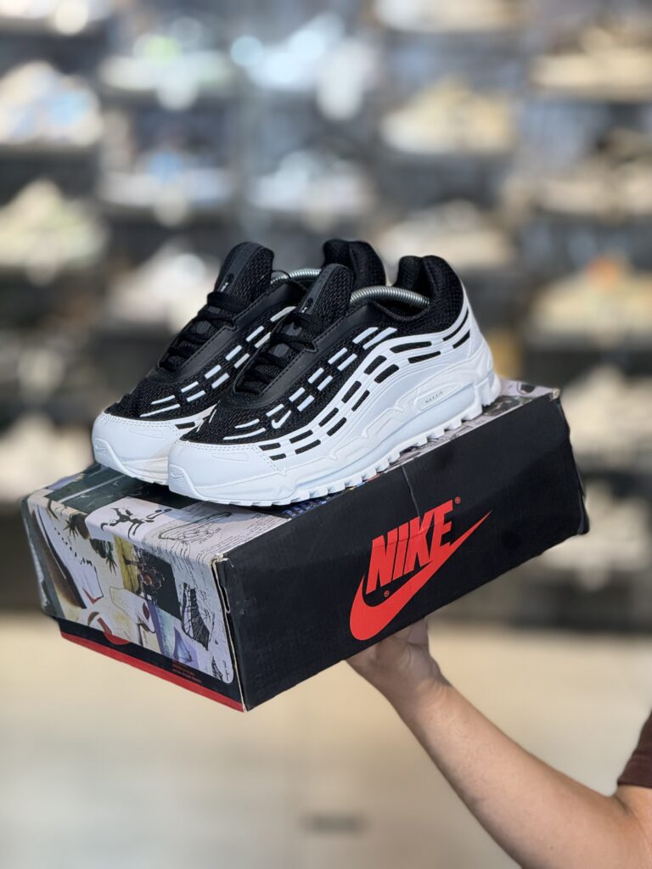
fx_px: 3014
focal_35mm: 120
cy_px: 434
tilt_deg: -7.5
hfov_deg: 12.3
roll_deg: -1.6
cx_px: 326
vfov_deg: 16.4
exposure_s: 1/100
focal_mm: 15.66
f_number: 2.8
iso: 200
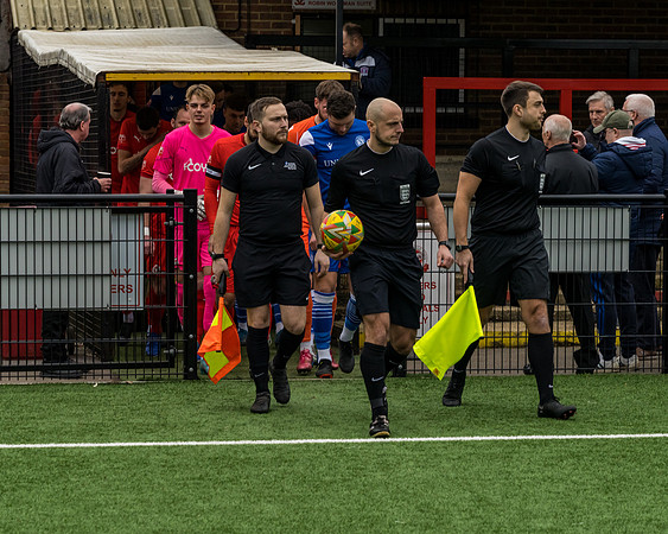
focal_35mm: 137
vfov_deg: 11.3
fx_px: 2701
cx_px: 344
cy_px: 266
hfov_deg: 14.1
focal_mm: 105
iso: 1000
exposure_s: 1/500
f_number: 8
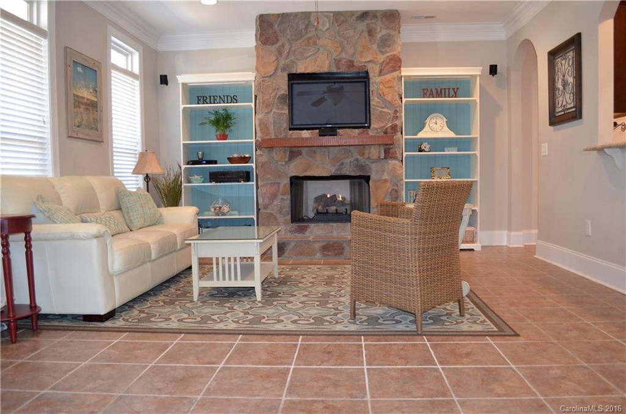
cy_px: 207
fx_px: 468
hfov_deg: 67.5
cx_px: 313
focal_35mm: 27
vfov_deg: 47.7
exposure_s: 1/60
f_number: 3.5
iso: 1400
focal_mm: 18
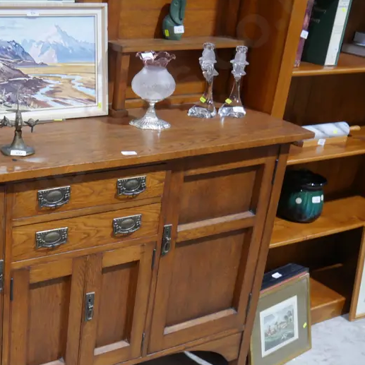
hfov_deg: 33.1
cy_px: 187
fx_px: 585
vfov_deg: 34.7
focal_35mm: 49
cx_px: 44
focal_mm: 14
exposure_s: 1/60
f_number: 3.5
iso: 500
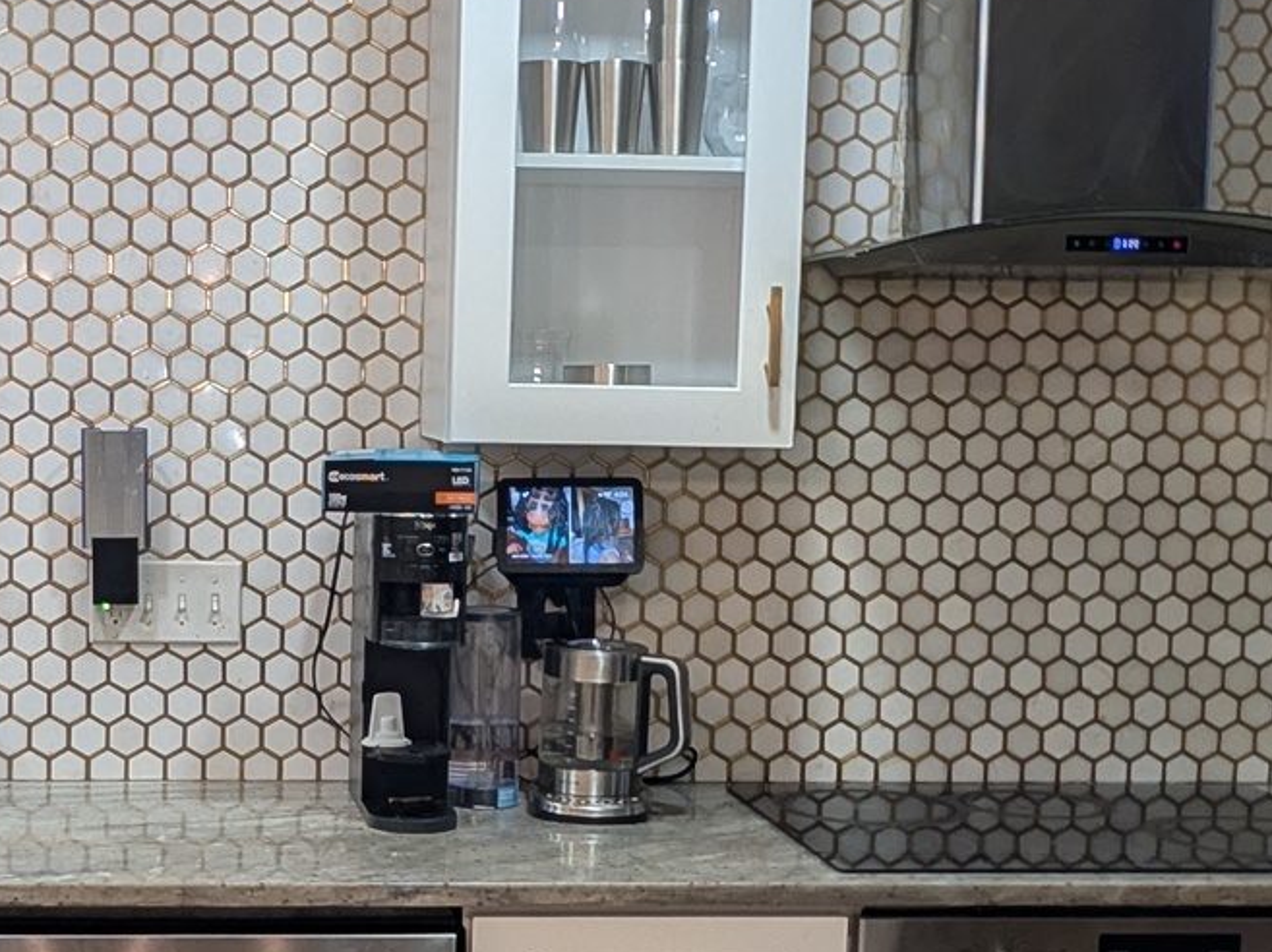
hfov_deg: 33.9
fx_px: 2057
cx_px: 370
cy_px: 590
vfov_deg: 26.0
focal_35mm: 56
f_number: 1.7
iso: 47
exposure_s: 1/40
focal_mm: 2.02
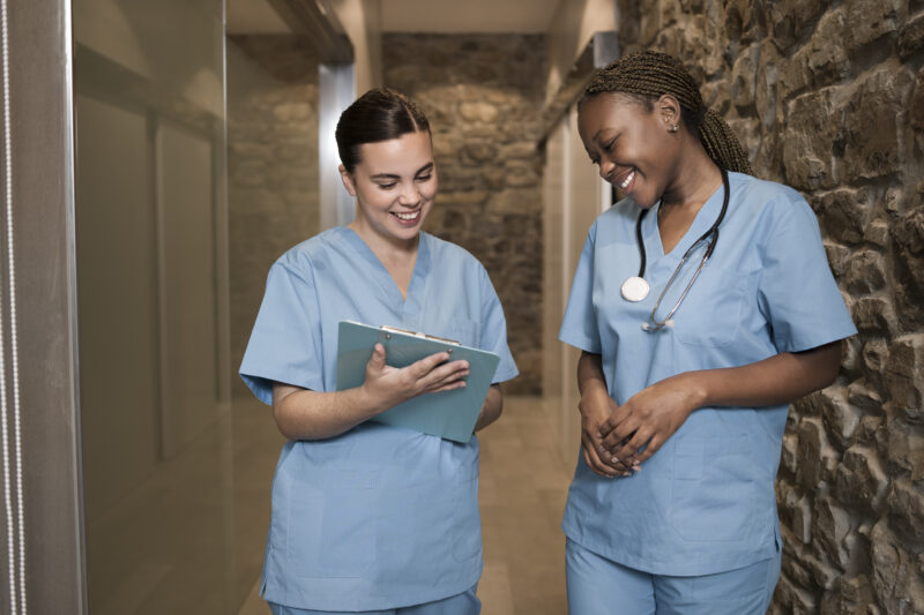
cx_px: 462
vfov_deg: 37.8
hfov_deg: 54.4
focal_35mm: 35
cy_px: 308
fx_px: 898
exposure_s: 1/200
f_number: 2.2
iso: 640
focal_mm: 35
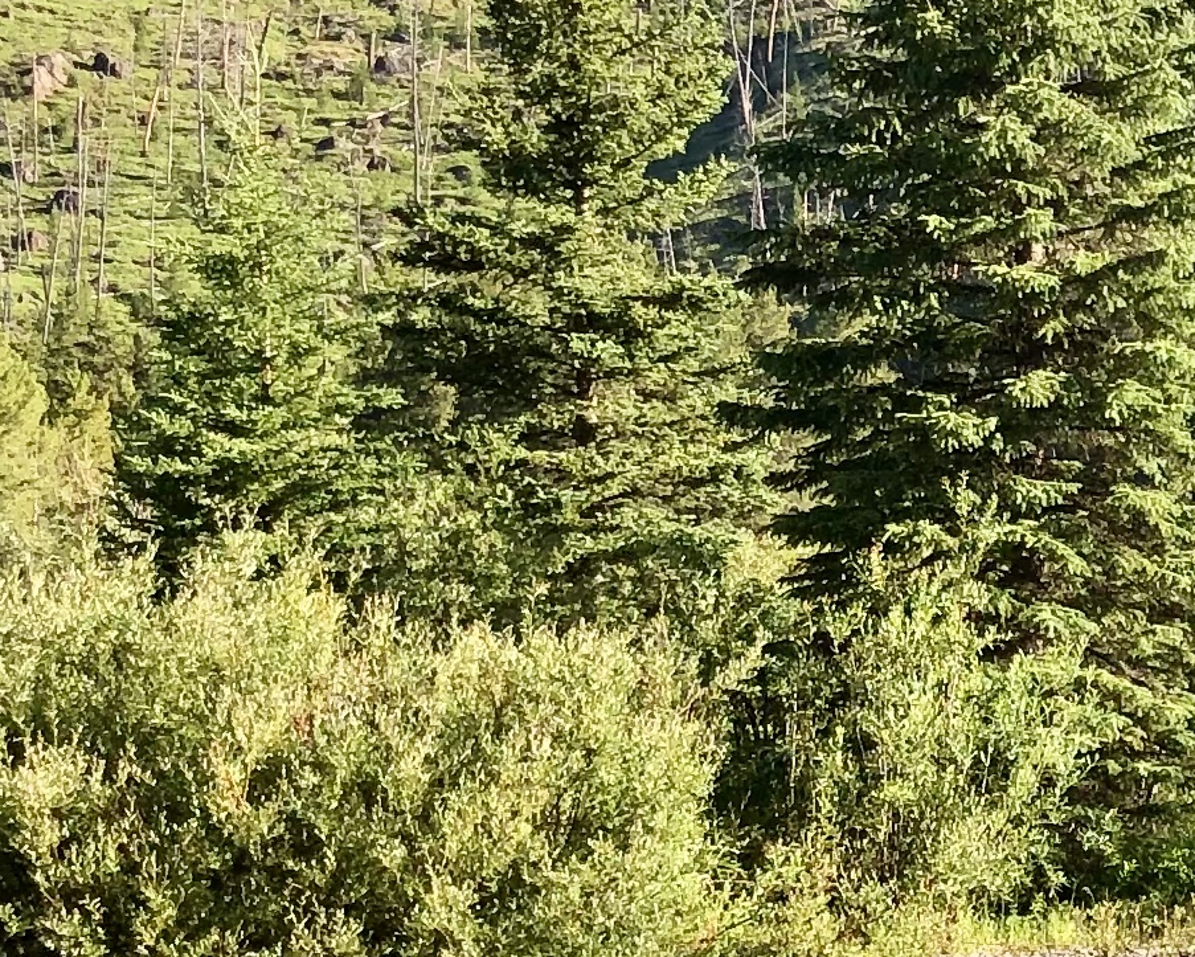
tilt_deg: +2.1
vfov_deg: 12.6
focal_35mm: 122
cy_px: 461
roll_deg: +2.0
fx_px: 4316
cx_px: 2072
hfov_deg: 14.2
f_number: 1.8
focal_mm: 3.99
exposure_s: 1/407
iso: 20
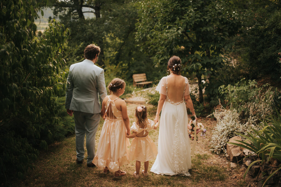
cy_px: 94
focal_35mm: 35
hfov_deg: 54.5
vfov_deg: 37.8
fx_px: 273
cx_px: 140
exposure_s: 1/4000
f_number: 1.4
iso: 1000
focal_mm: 35
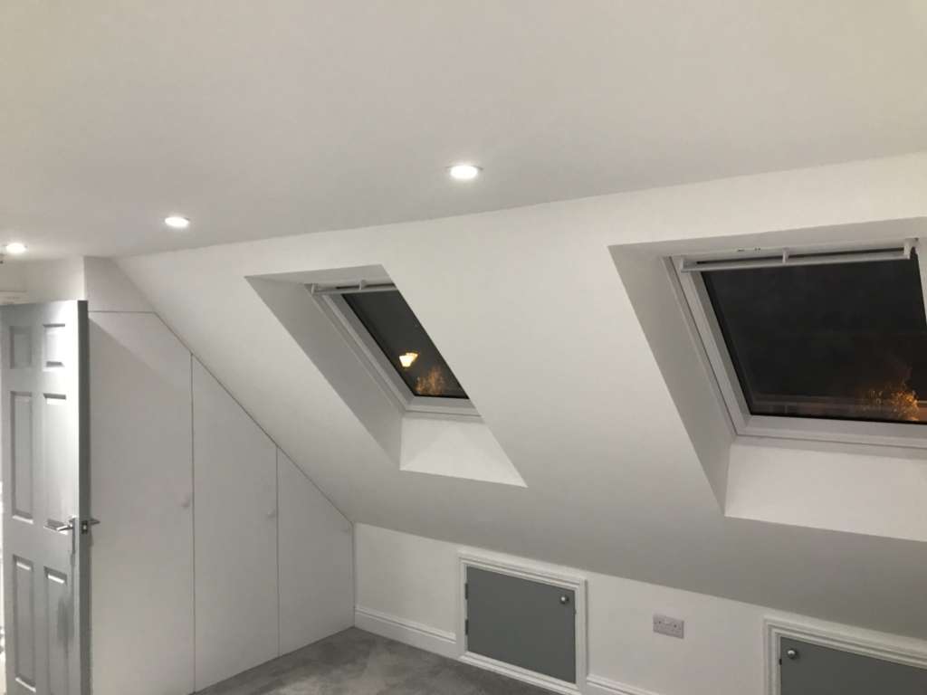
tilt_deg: +1.1
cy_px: 348
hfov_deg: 63.4
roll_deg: +0.0
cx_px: 464
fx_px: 750
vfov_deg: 49.7
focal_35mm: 28
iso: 80
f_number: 1.8
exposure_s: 1/17
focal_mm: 3.99
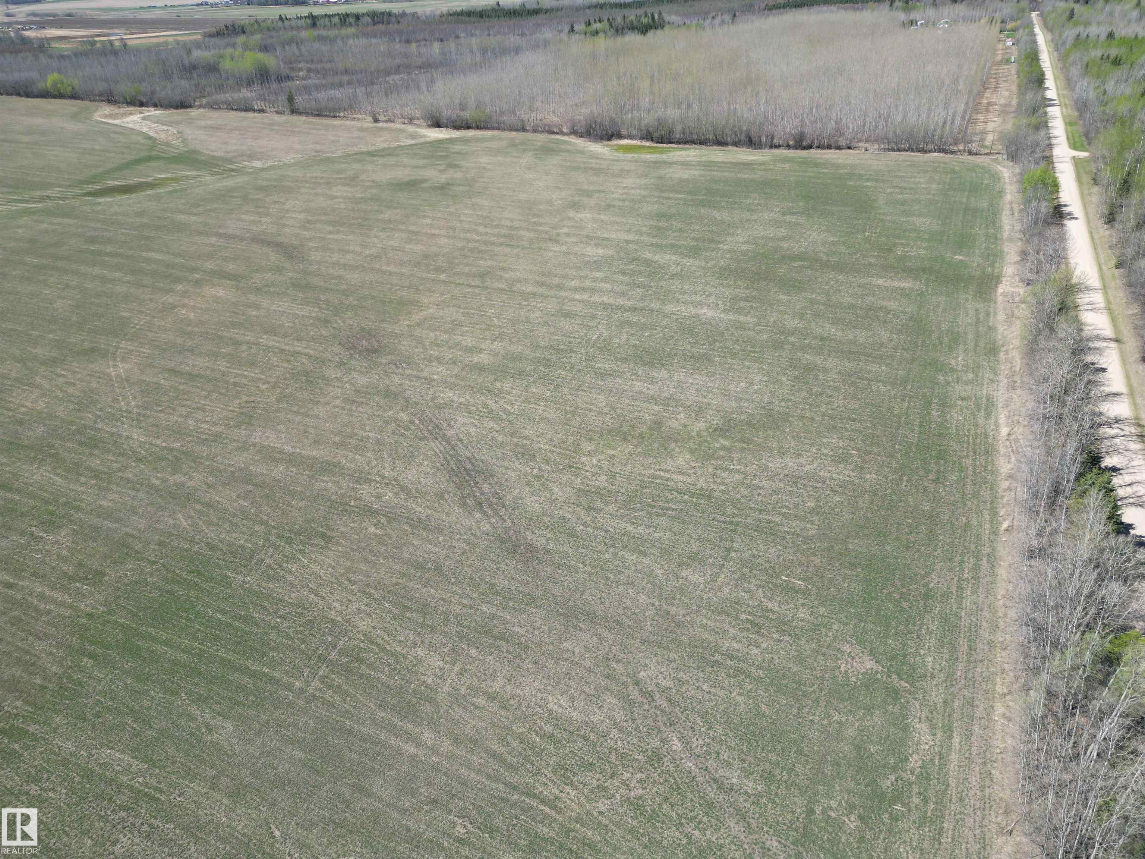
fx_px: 794
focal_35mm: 24
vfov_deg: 56.8
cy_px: 430
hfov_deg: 71.6
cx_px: 572
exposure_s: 1/1500
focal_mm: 6.72
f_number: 1.7
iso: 100
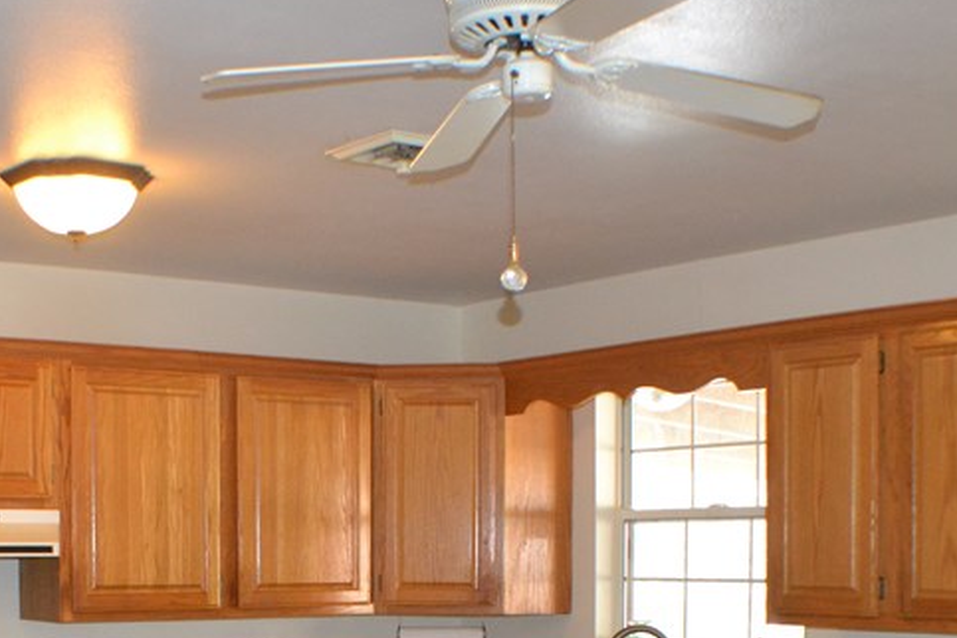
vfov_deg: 16.4
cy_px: 690
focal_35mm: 81
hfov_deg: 24.9
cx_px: 275
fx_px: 2153
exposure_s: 1/60
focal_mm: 24
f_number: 4
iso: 2000
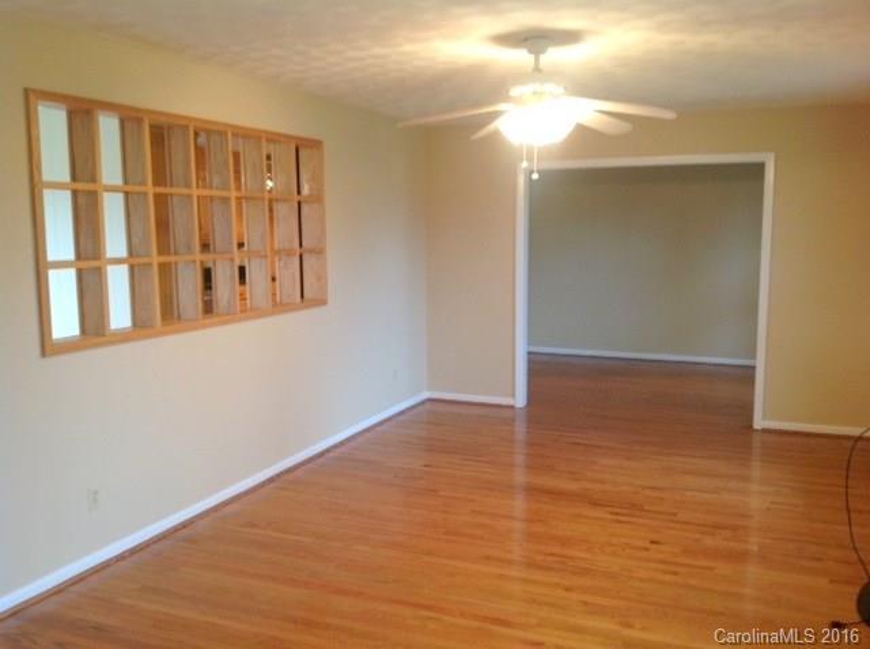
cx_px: 435
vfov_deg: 40.6
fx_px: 878
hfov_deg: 52.7
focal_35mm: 35
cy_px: 324
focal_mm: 4.28
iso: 100
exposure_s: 1/15
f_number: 2.4
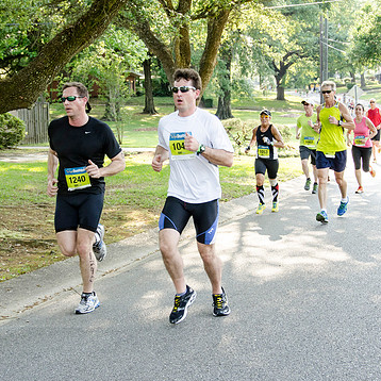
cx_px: 192
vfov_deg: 24.7
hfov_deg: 24.7
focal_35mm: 70
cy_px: 182
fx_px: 872
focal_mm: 34
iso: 800
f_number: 5
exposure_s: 1/400
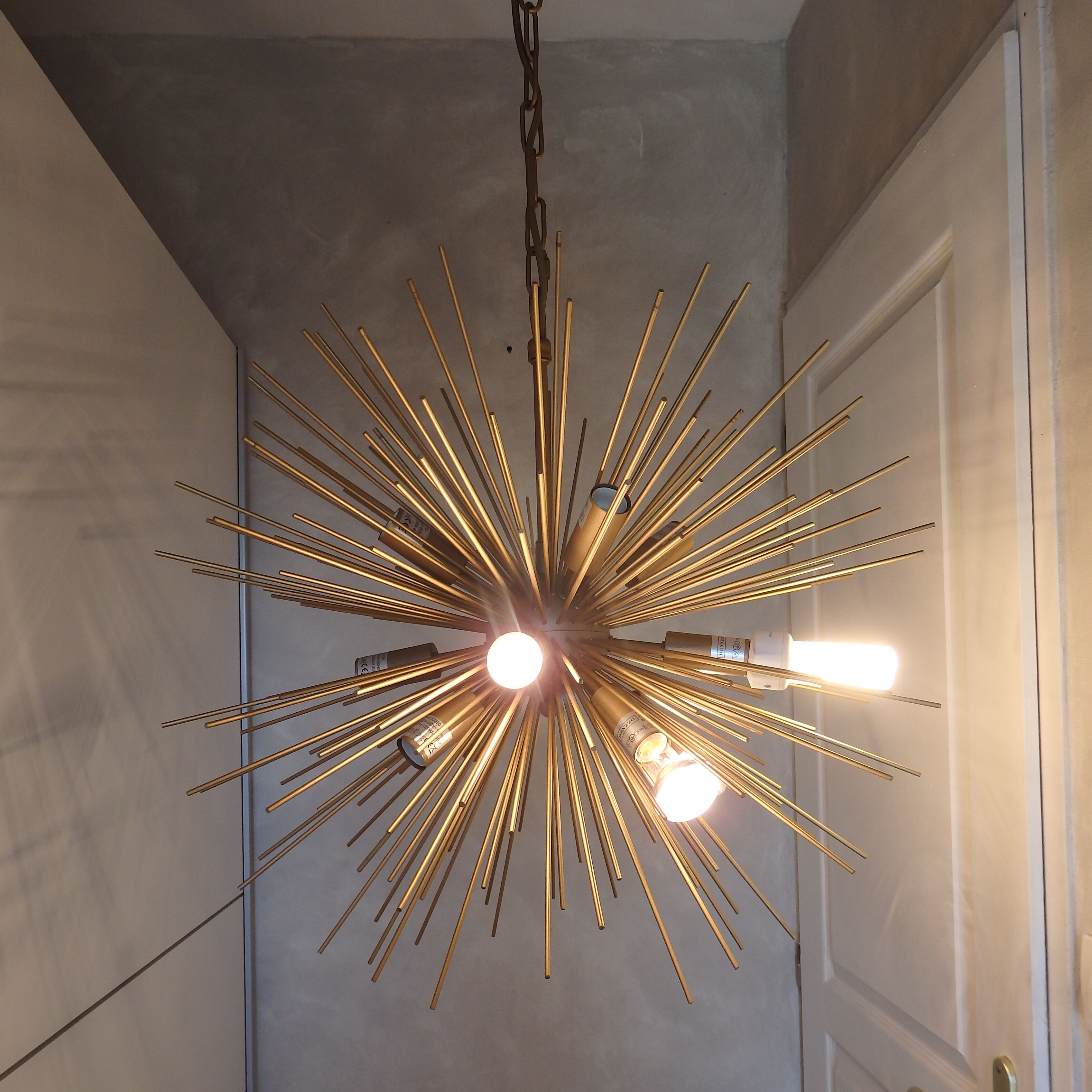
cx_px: 547
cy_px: 686
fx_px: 1071
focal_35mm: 30
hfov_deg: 54.0
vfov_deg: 53.4
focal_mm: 4.5
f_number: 3
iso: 125
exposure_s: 1/80
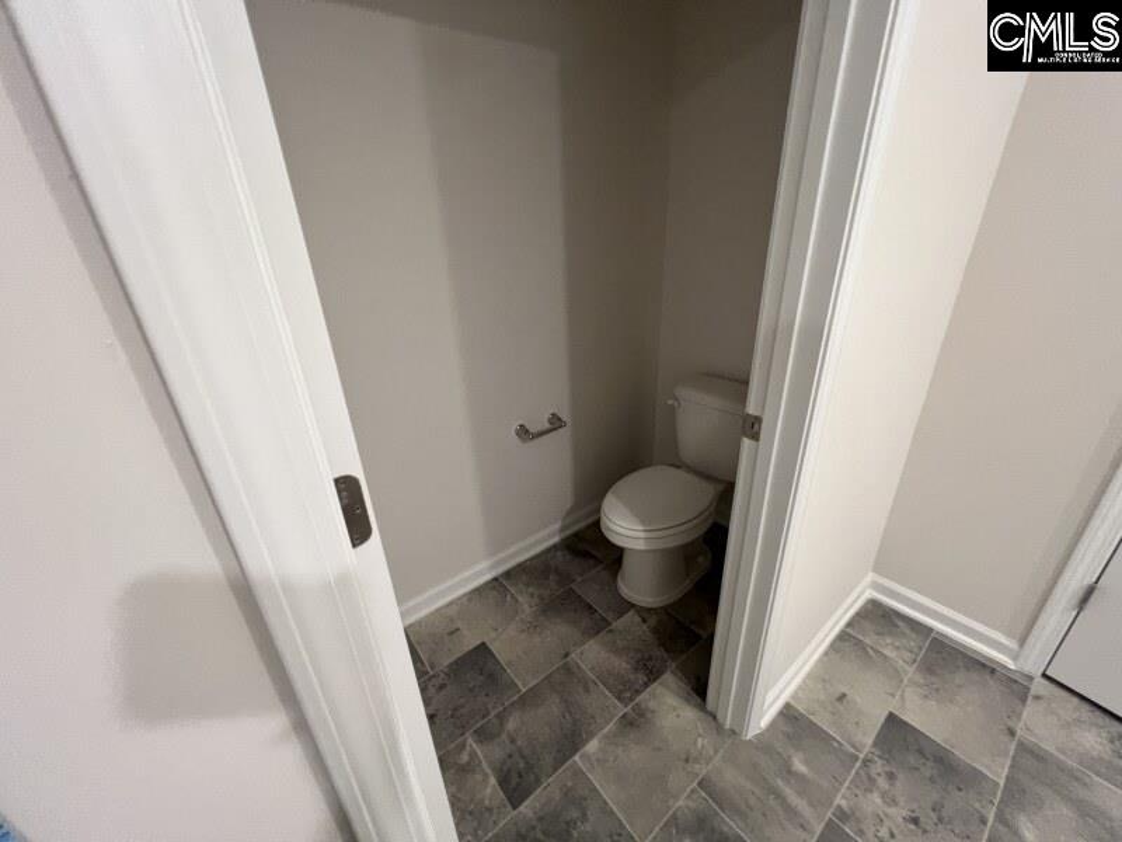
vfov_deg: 89.9
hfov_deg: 106.2
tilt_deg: -23.8
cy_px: 421
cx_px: 561
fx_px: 421
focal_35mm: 13
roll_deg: -0.6
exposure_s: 1/60
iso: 250
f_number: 1.8
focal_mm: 1.57
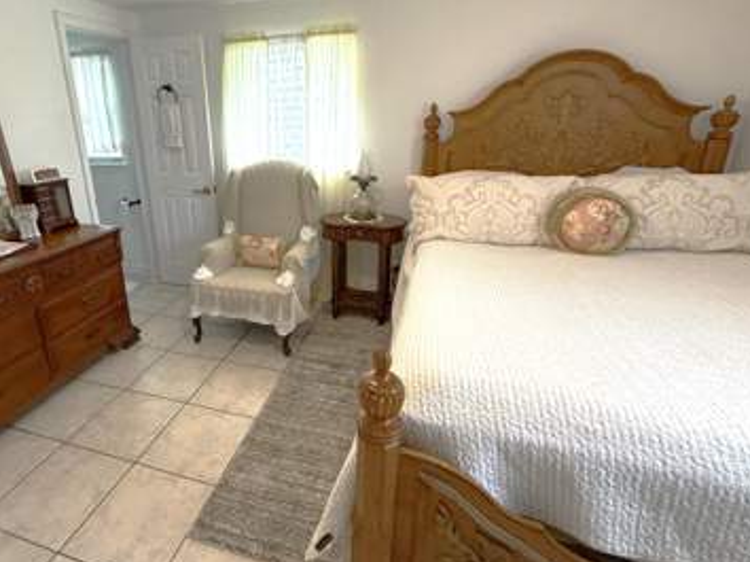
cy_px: 241
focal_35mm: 19
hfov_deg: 83.7
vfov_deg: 68.3
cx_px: 303
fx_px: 411
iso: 320
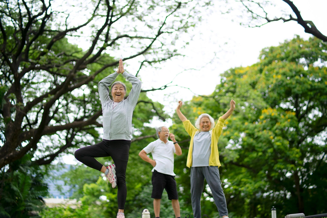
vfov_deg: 27.0
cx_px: 164
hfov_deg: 39.6
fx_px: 454
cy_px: 109
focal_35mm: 50
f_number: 1.4
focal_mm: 50
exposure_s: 1/500
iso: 125
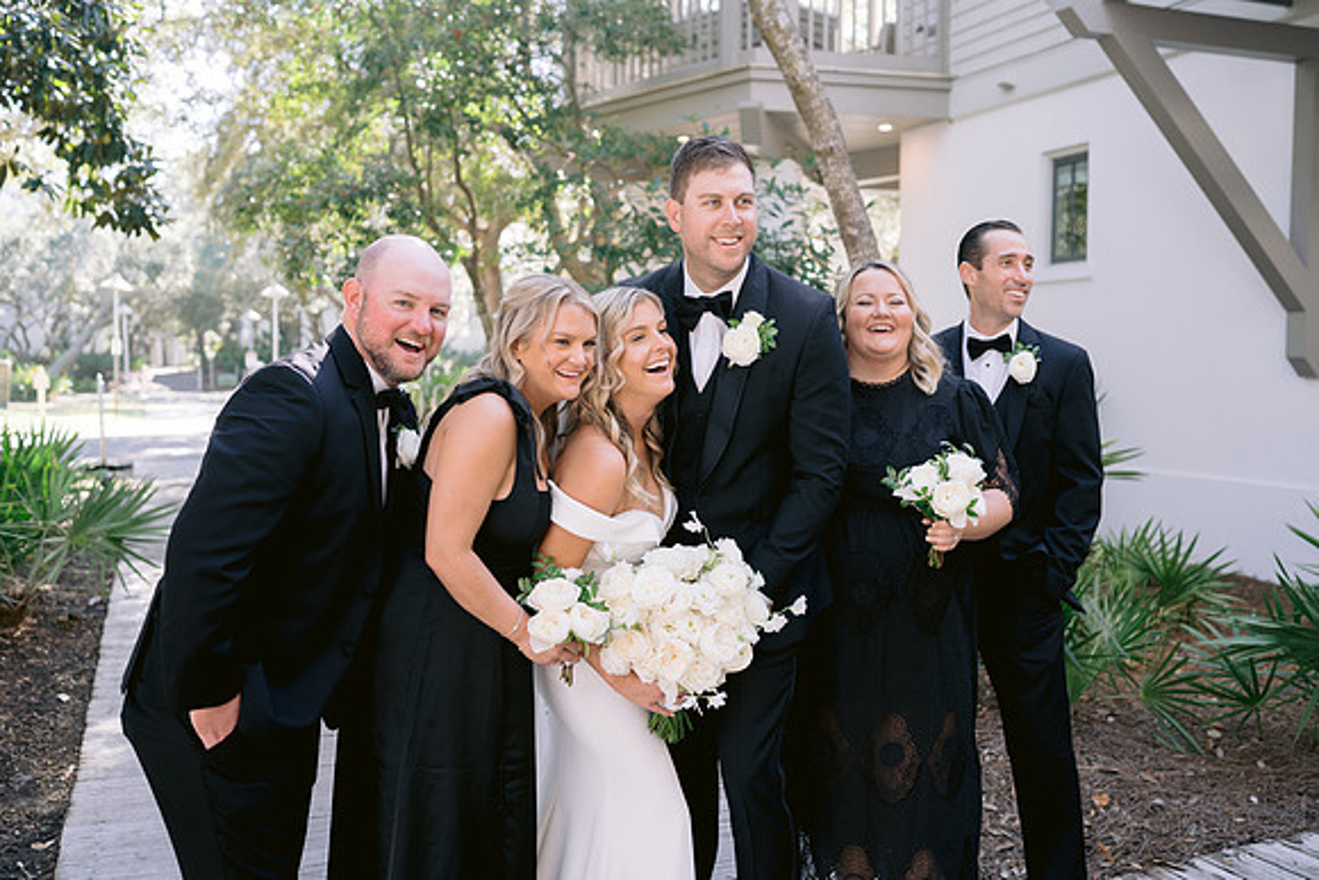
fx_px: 1283
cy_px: 440
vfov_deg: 37.9
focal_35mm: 35
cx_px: 660
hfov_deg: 54.4
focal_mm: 35
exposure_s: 1/200
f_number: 2.8
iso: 200
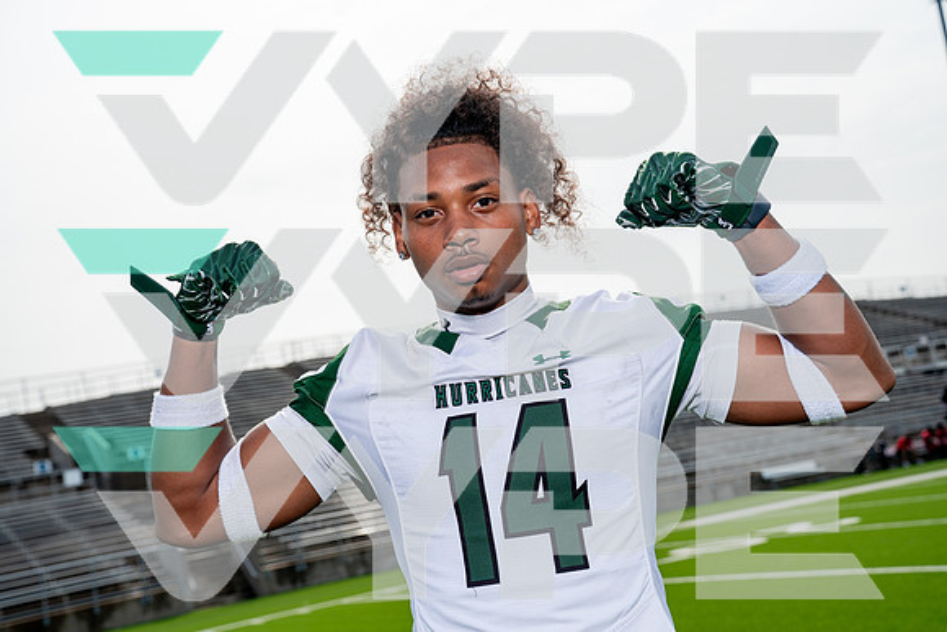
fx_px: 1263
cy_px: 316
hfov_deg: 41.1
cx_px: 474
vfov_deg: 28.1
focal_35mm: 48
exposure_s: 1/500
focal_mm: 48
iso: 100
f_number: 5.6
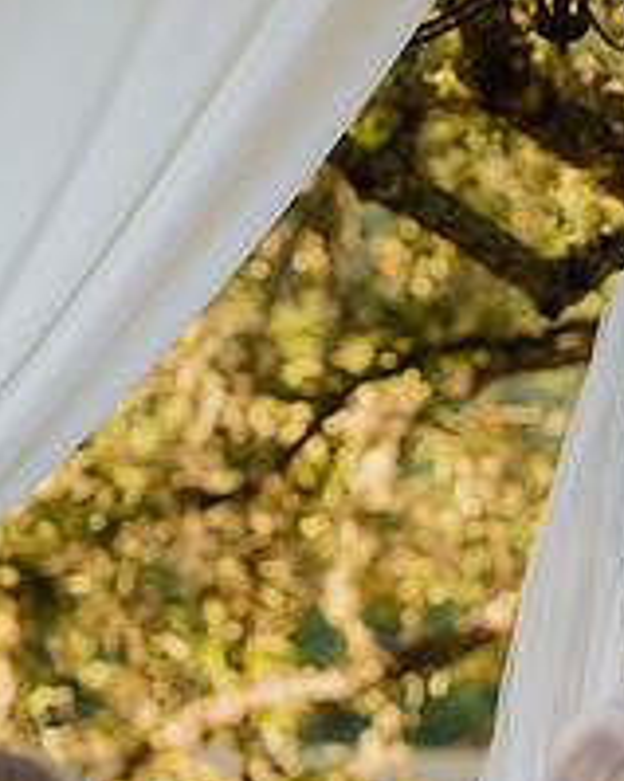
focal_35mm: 438
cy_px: 532
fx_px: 10119
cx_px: 1032
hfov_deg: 3.5
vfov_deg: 4.4
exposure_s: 1/250
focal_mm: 160
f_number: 4
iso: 200
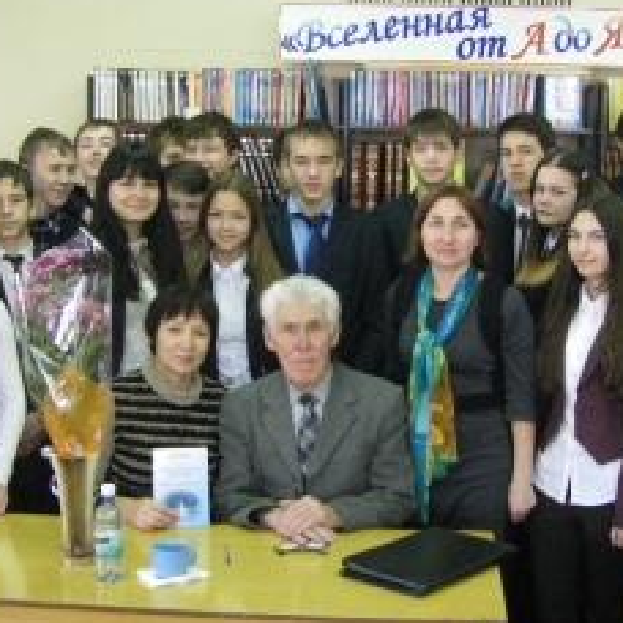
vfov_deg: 26.1
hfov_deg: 26.1
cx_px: 312
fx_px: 1344
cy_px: 290
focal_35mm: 66
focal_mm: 6.3
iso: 640
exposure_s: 1/50
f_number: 3.5
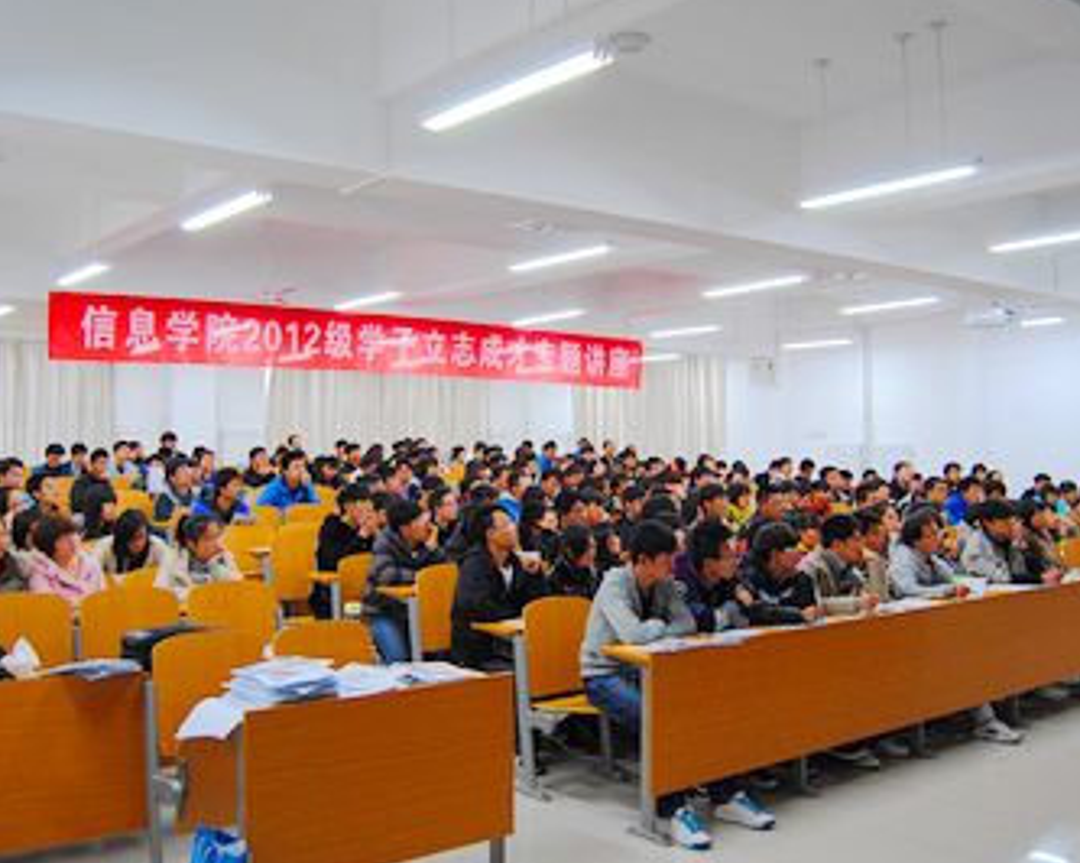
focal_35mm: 32
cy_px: 435
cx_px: 522
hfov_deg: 55.7
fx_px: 1022
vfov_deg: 45.8
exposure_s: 1/30
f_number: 3.5
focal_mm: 18
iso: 250
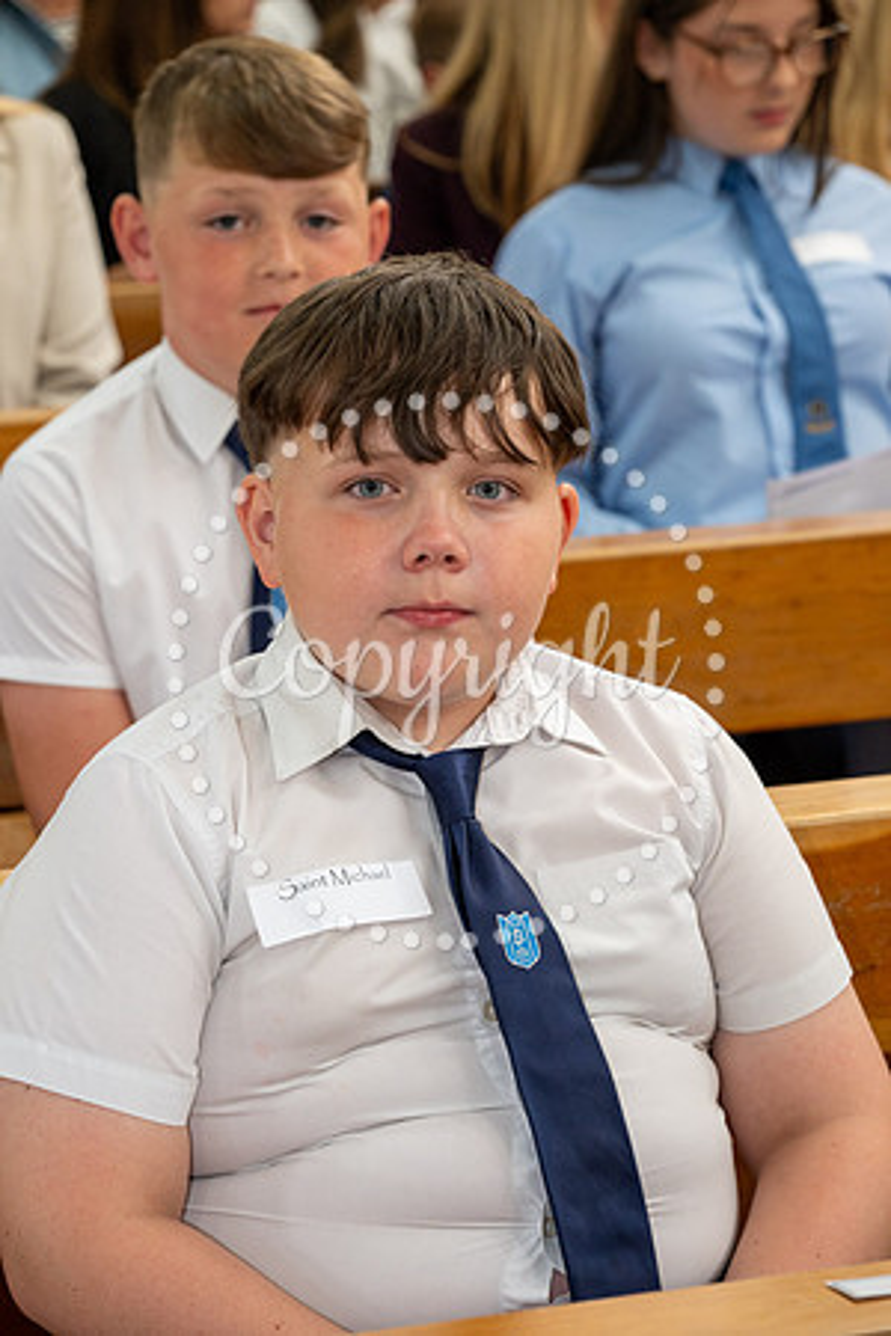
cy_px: 668
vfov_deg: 17.1
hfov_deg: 11.4
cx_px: 446
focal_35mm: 120
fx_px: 4455
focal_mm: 120
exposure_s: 1/80
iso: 1000
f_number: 8
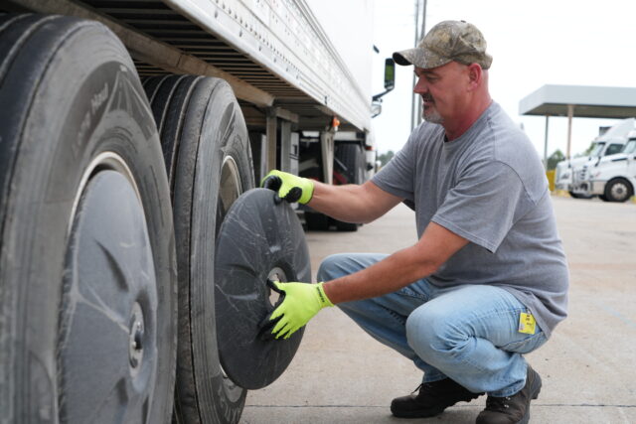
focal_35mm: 60
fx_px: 1060
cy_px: 212
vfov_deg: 22.6
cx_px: 318
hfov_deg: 33.4
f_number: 6.3
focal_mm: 60
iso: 400
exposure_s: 1/200
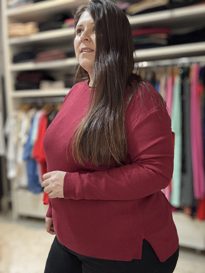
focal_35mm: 30
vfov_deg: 60.0
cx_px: 102
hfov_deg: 46.8
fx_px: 237
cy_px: 136
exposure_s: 1/50
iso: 200
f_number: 1.9
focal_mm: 2.69
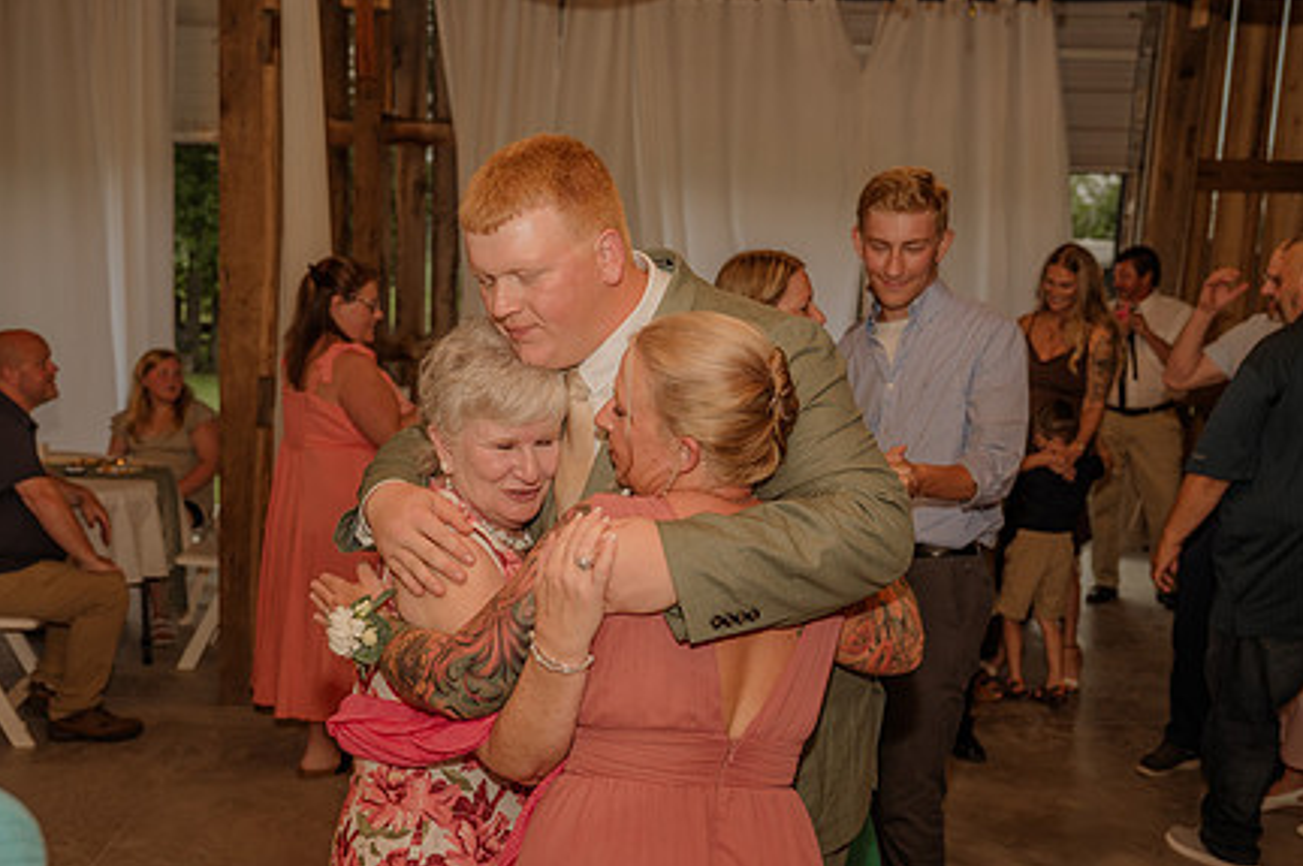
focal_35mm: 45
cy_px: 555
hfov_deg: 43.6
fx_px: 1627
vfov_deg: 29.6
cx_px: 576
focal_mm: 33.5
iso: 320
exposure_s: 1/200
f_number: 4
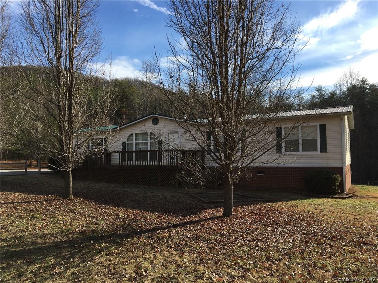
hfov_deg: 61.7
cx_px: 189
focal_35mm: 29
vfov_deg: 48.2
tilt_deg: +4.1
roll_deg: +0.8
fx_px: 317
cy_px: 142
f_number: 2.2
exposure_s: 1/1099
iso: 25
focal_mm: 4.15
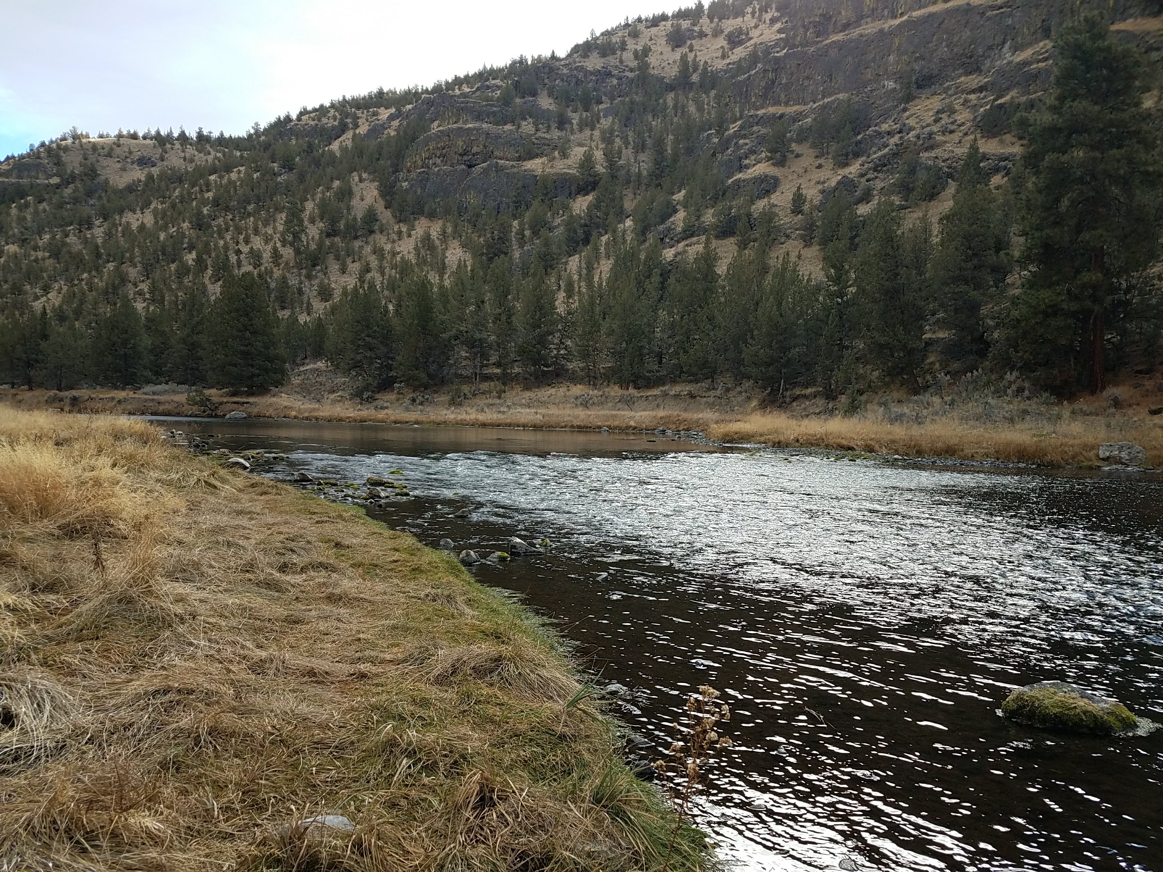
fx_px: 874
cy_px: 436
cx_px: 582
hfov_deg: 67.3
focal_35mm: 26
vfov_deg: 53.1
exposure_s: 1/534
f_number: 1.7
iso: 40
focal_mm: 4.2
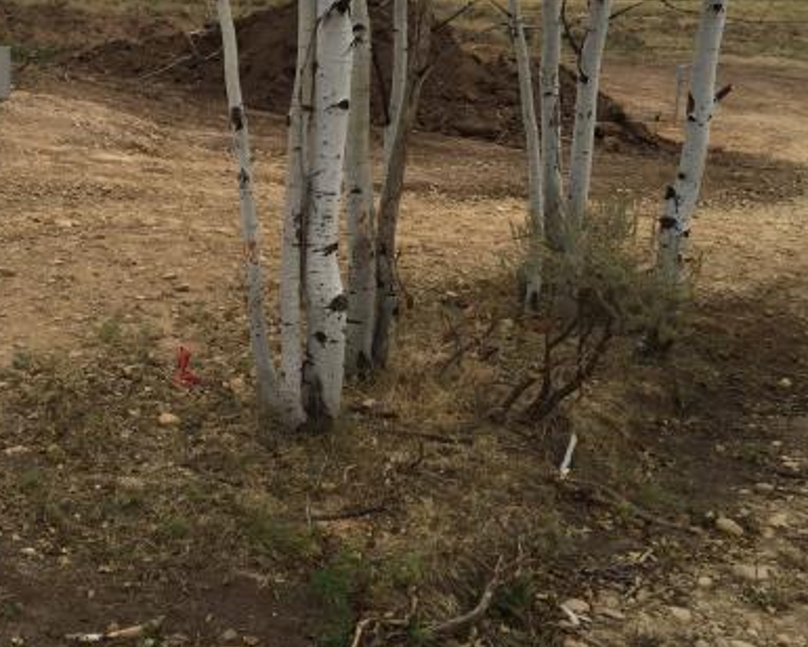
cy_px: 233
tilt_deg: -11.3
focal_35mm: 47
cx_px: 206
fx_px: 1124
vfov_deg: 31.9
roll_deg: +2.8
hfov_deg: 38.6
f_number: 2.2
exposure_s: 1/842
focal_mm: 4.15
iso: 32
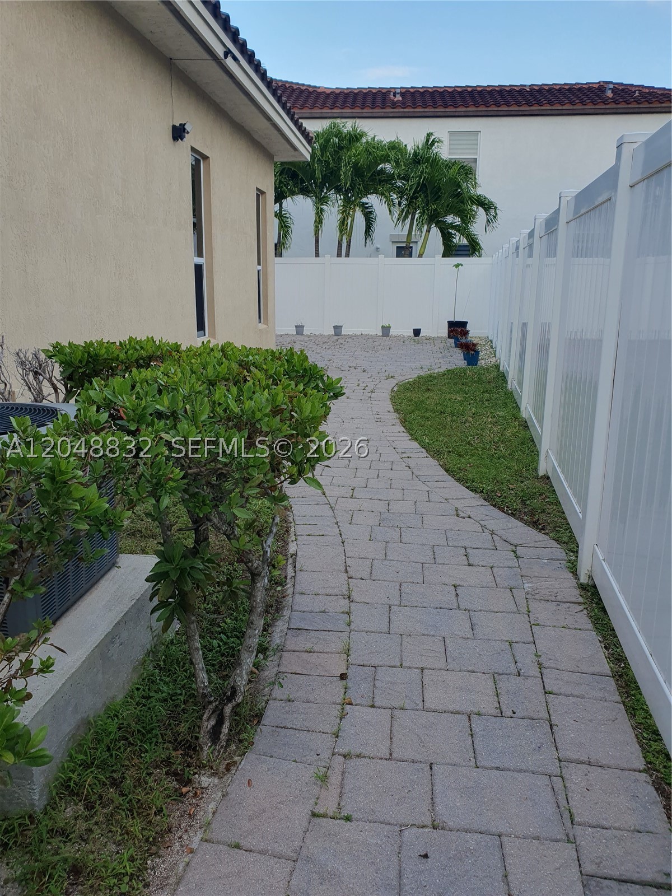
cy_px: 448
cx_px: 336
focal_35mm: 26
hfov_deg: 53.1
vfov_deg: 67.3
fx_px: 673
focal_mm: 4.32
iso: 50
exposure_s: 1/445
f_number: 2.4
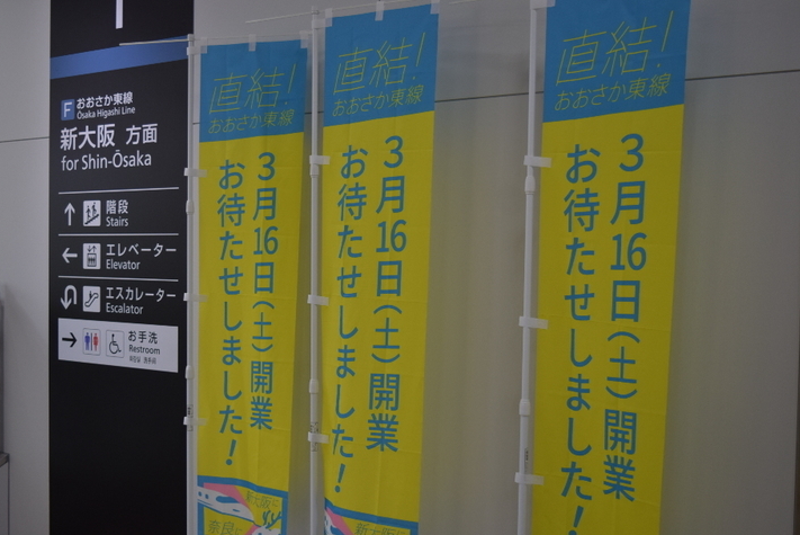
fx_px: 1013
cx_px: 352
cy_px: 293
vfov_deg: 29.5
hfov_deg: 43.0
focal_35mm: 46
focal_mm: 27
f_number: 4
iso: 400
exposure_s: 1/200
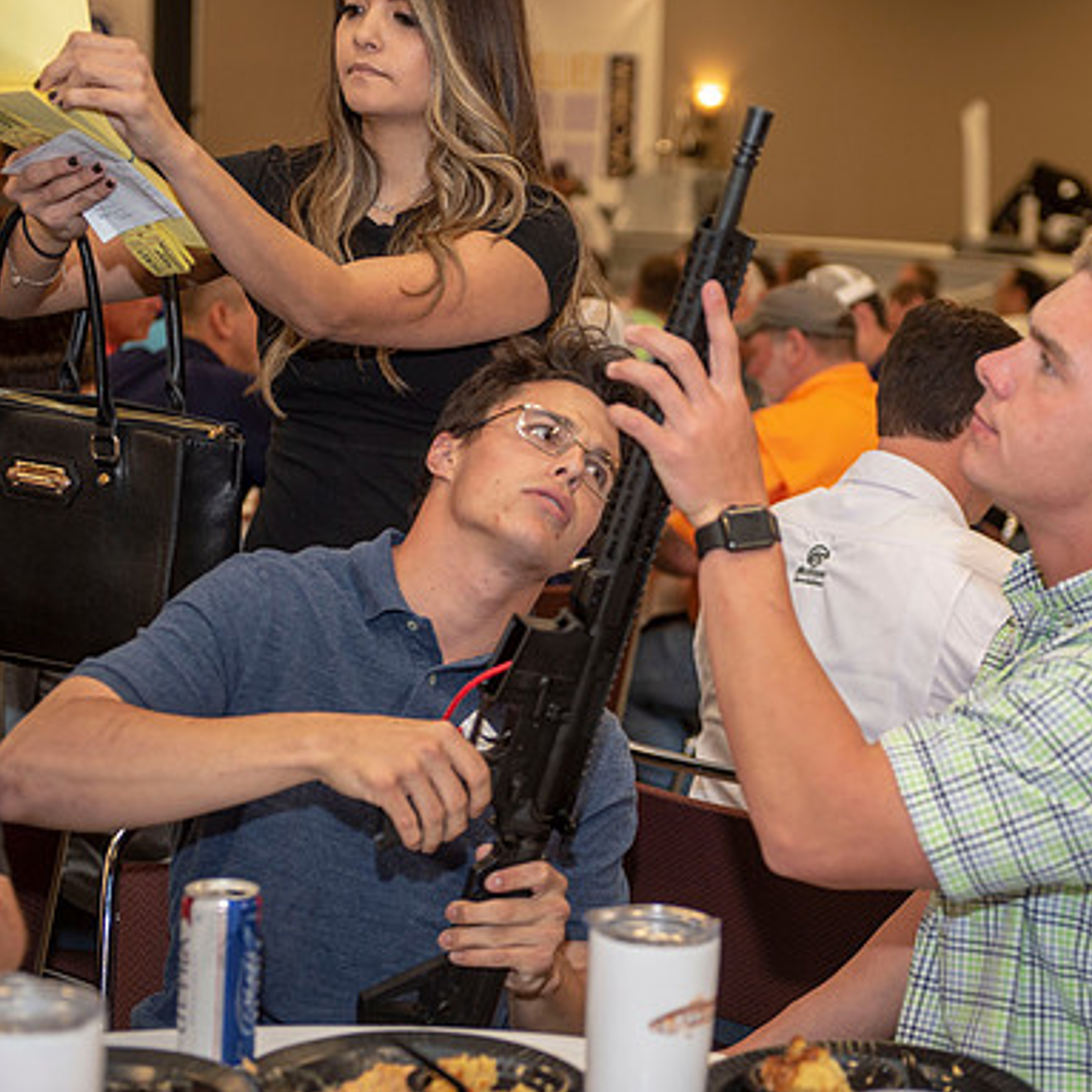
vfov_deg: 24.0
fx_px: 2570
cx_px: 661
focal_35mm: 72
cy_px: 547
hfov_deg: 23.9
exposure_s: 1/100
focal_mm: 56
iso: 800
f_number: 3.2
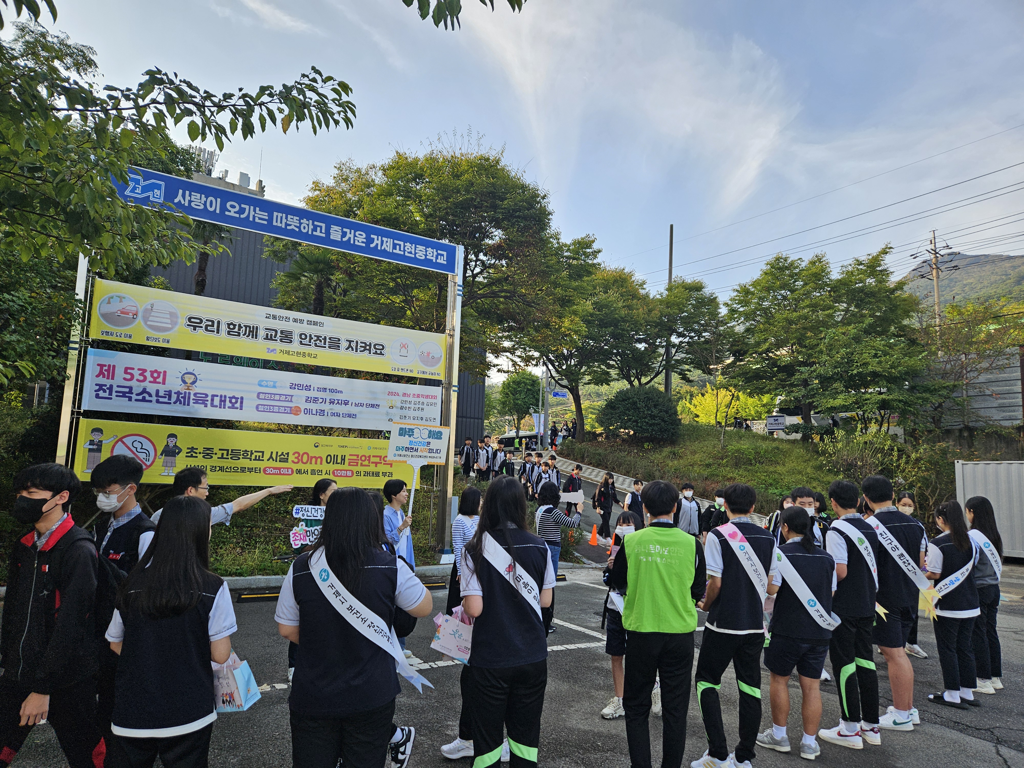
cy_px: 384
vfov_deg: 58.9
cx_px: 512
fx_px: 680
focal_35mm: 23
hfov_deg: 73.9
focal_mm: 5.4
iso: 25
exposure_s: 1/470
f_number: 1.8
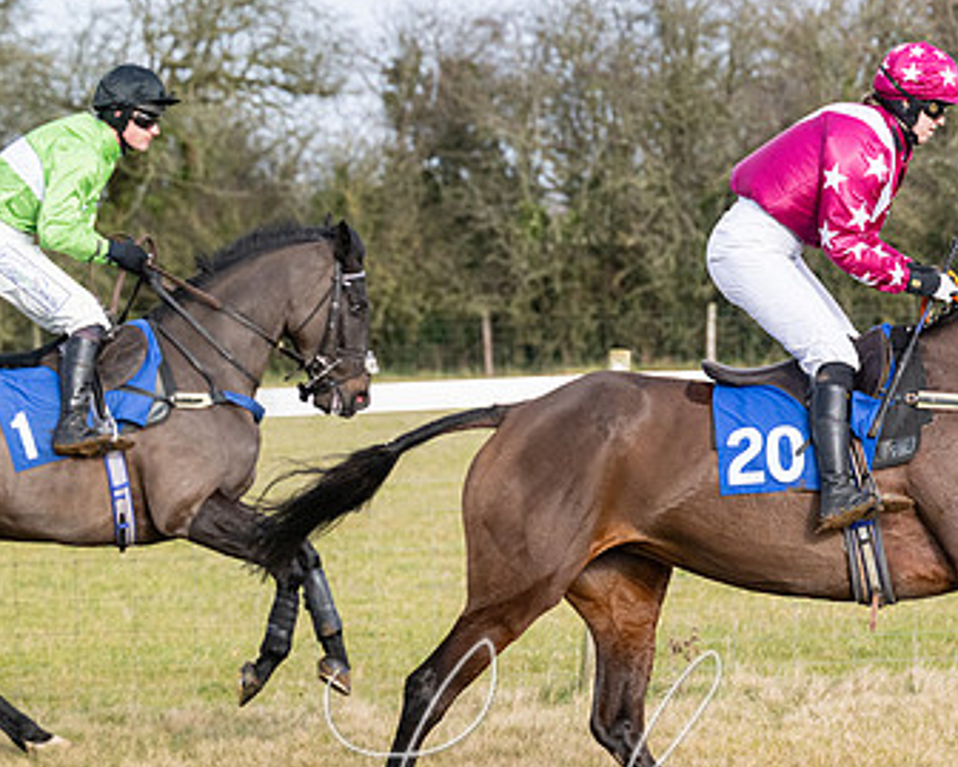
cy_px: 408
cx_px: 973
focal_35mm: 243
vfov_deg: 6.4
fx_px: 6892
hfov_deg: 7.9
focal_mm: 115
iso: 800
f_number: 5
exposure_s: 1/2500
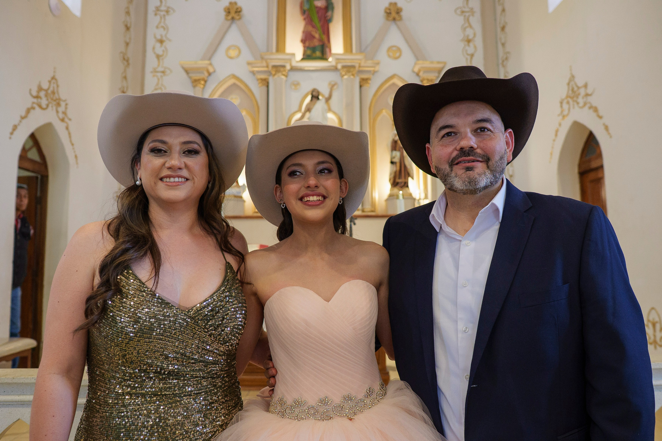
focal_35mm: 24
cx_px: 331
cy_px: 220
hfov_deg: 73.8
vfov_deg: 53.1
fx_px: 441
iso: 1600
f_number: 2.2
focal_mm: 16
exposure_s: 1/200
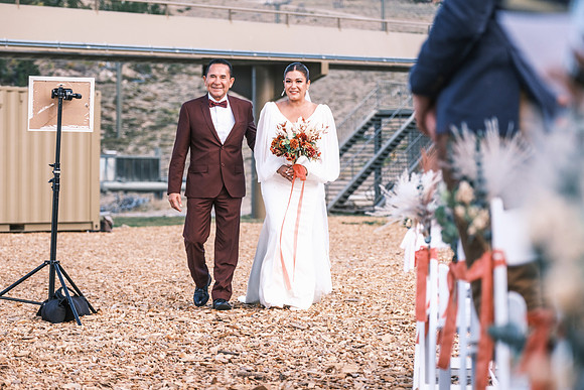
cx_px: 292
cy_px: 195
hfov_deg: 19.1
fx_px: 1736
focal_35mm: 107
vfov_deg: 12.8
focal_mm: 71.5
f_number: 2.8
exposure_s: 1/900
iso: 400
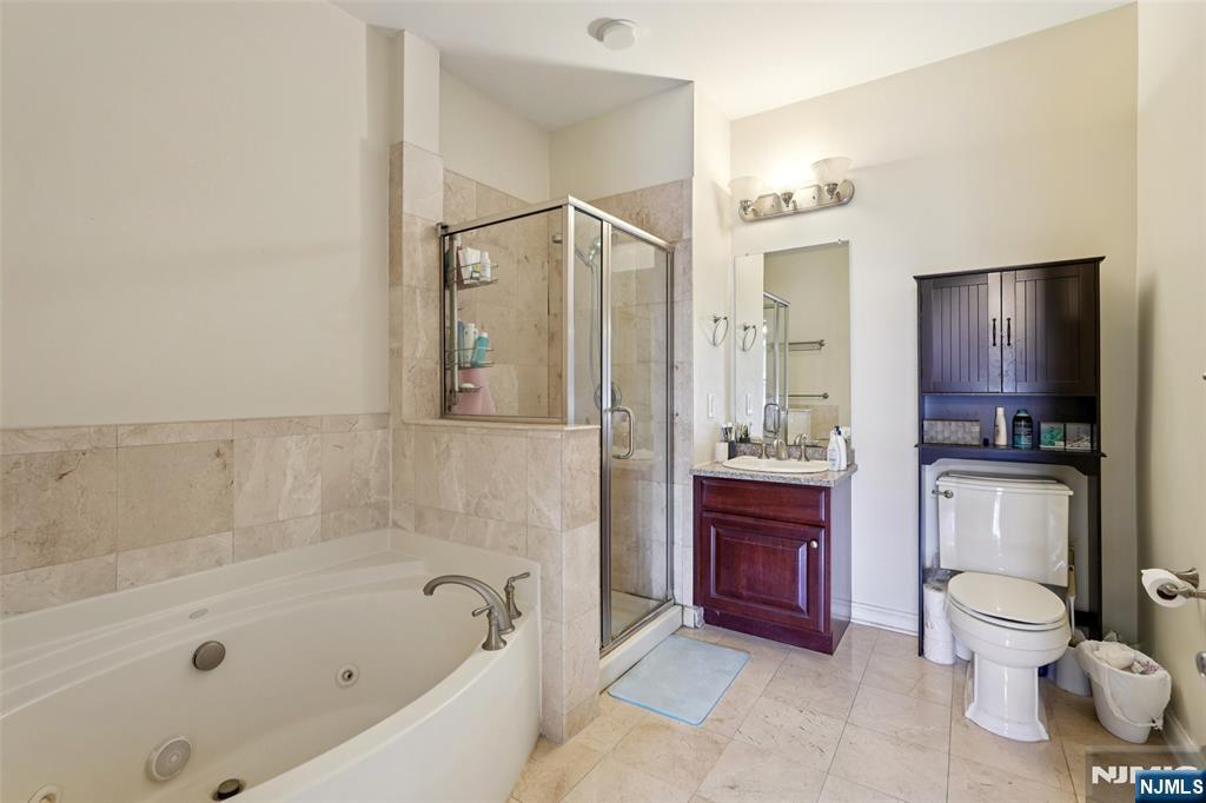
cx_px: 603
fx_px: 553
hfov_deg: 95.0
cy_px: 402
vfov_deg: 72.0
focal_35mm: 16
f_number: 9
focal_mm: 16.5
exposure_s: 1/4
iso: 400
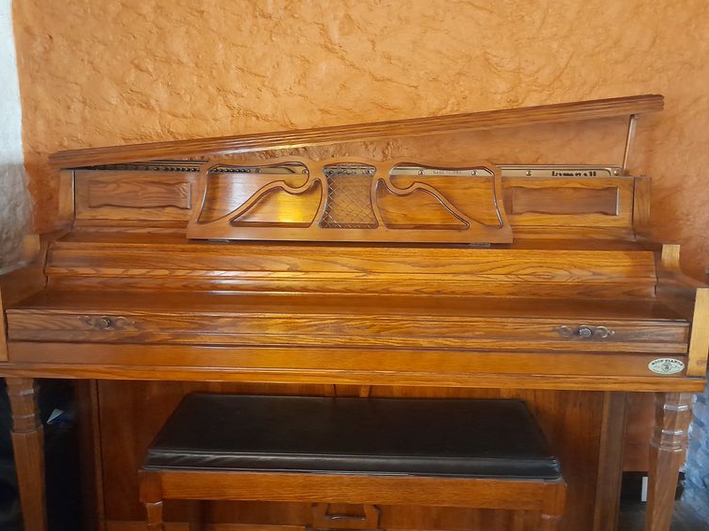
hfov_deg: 55.4
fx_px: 676
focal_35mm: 33
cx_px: 350
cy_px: 289
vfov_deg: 42.9
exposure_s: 1/20
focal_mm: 4.6
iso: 1000
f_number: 2
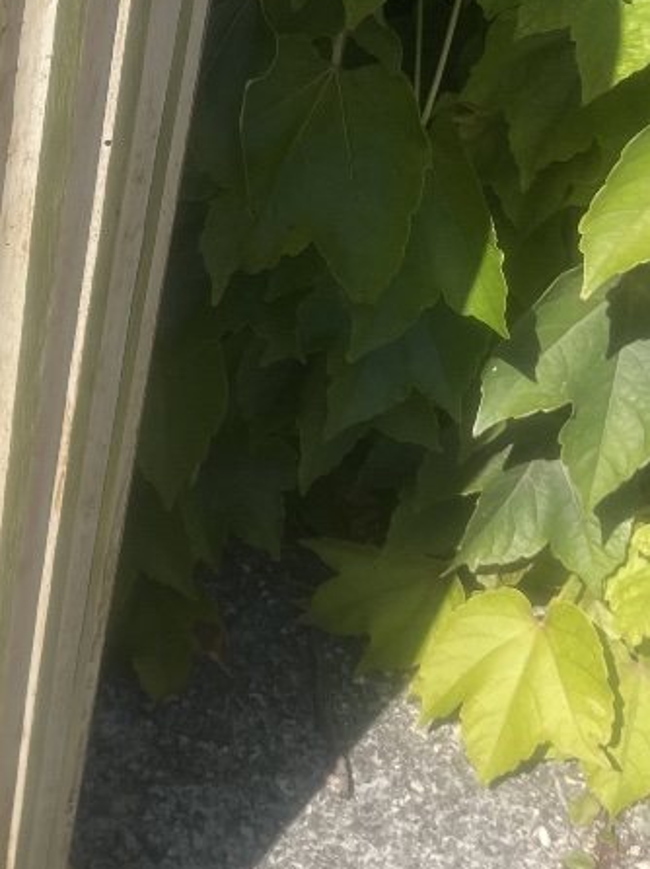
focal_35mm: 70
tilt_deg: -36.5
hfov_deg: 19.3
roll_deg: -0.5
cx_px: -214
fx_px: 1754
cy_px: 366
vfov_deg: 27.8
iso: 32
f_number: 1.6
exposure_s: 1/4464
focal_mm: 4.2
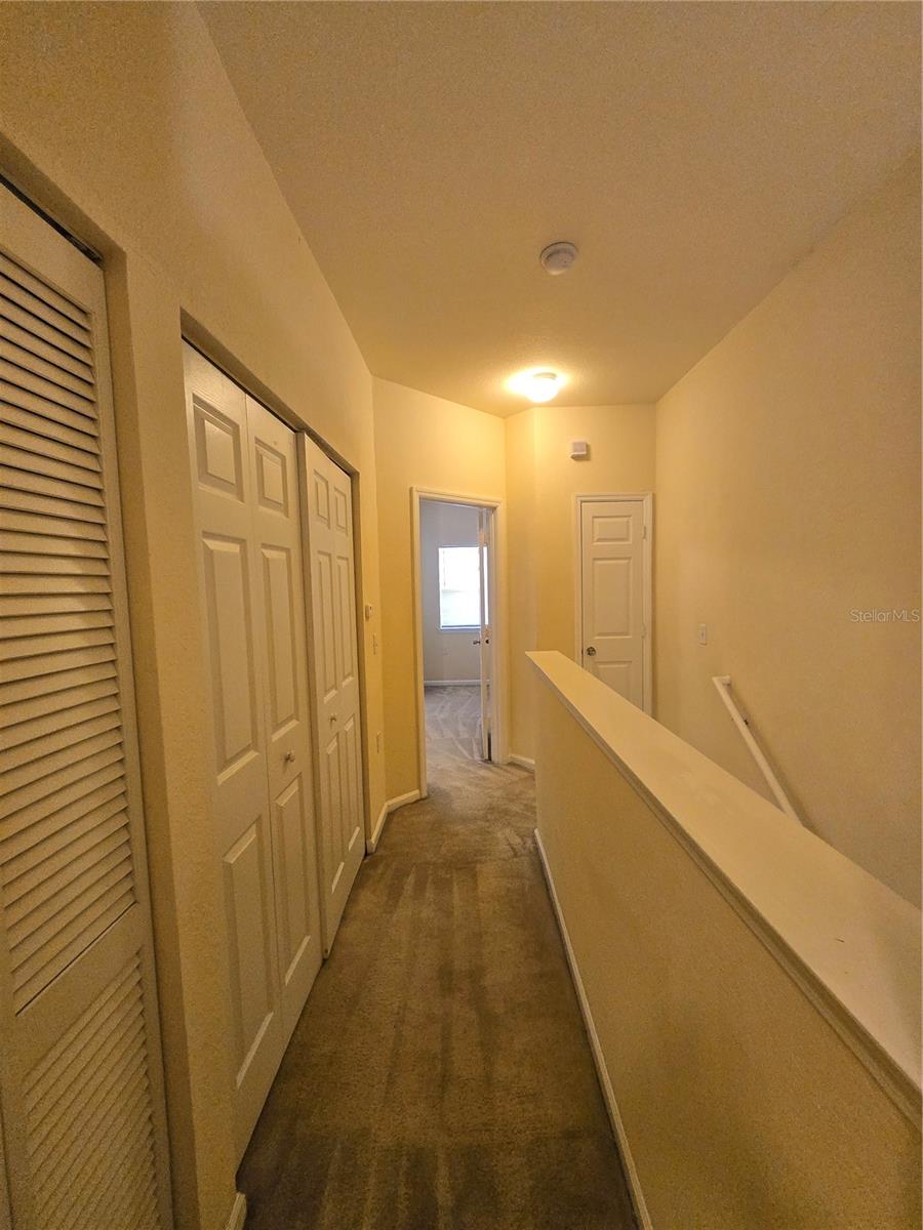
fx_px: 462
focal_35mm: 13
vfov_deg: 106.2
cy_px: 615
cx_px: 462
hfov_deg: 89.9
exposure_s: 1/60
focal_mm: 1.7
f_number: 2.2
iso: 250
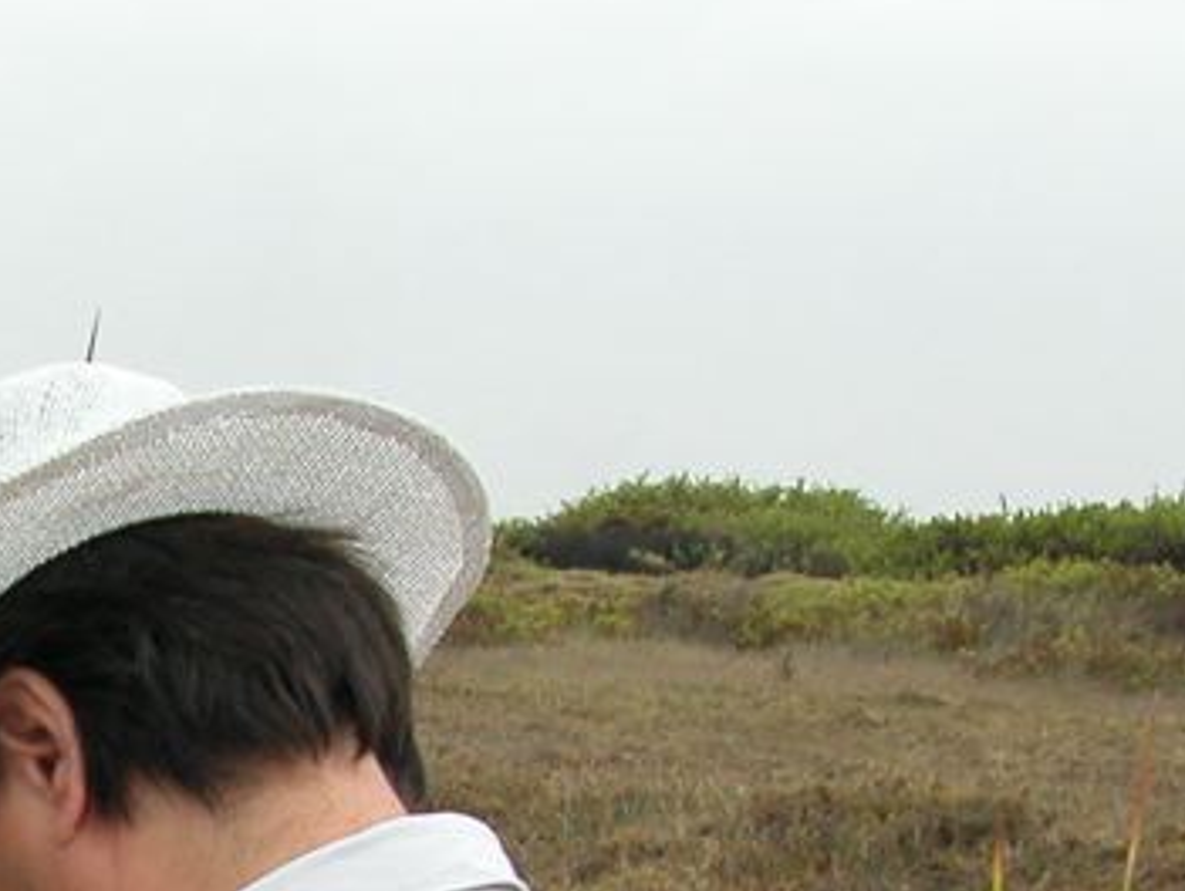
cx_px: -358
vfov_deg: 13.7
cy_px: 1326
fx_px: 3495
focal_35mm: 102
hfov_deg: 18.0
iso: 100
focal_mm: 7.1
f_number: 4.4
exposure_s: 1/202
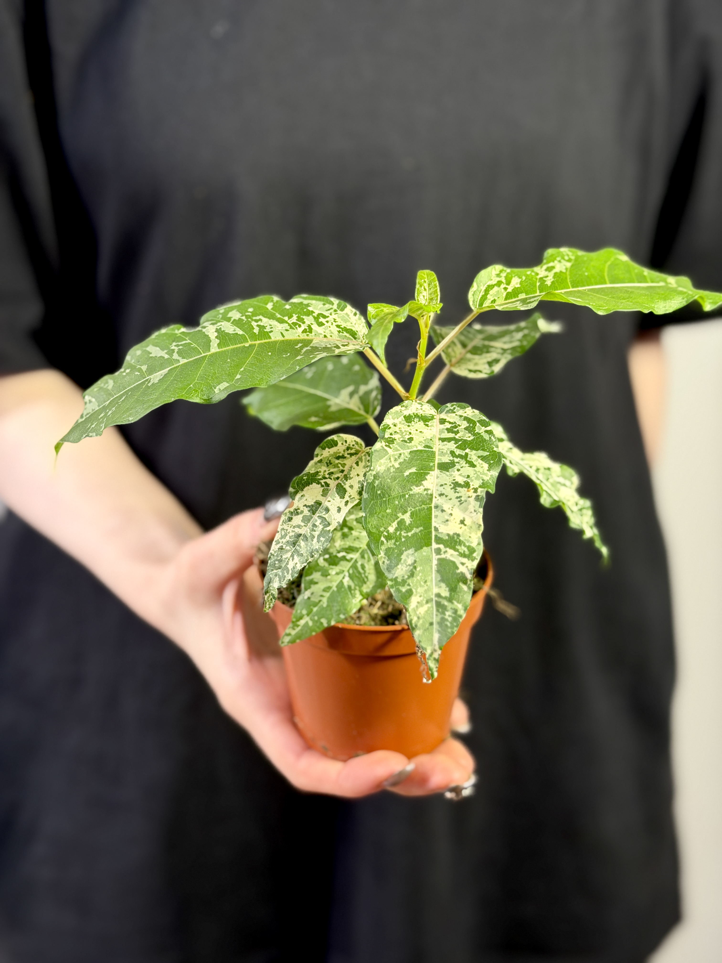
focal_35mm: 48
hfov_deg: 30.3
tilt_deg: -17.6
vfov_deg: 39.7
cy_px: 482
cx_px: 361
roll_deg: -1.6
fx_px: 1335
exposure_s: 1/60
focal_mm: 6.76
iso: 125
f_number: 1.78
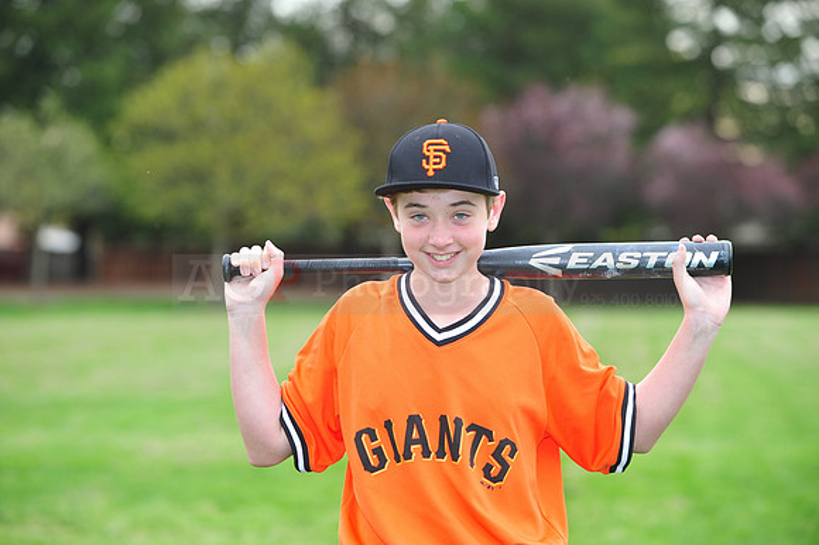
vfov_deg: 9.5
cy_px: 272
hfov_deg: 14.2
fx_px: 3297
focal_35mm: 145
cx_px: 410
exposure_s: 1/320
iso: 400
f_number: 5
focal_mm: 145
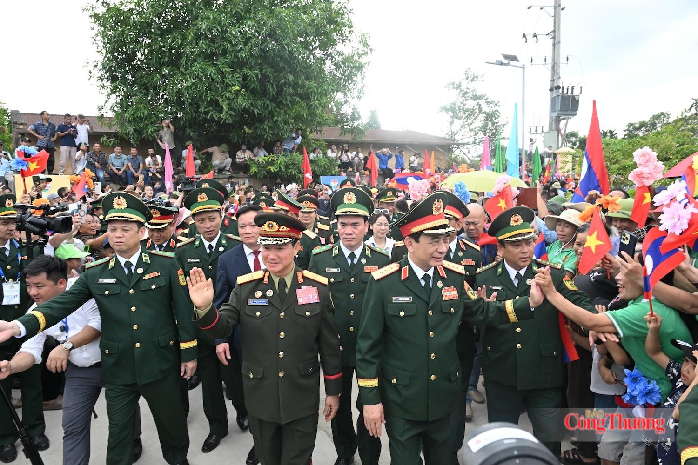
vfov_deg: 53.1
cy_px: 232
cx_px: 349
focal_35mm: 24
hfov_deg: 73.7
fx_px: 465
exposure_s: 1/1000
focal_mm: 24
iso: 2500
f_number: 8
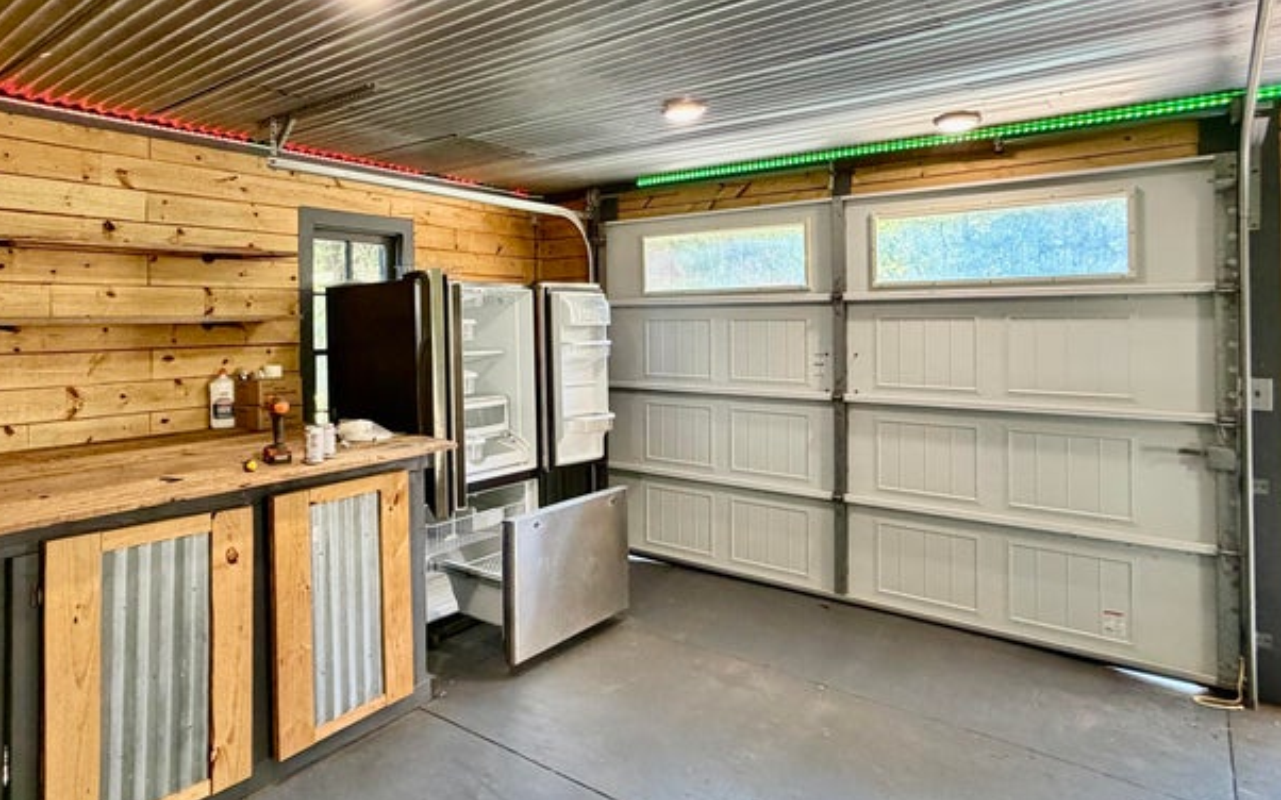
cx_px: 467
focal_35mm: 21
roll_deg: +0.4
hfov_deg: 80.5
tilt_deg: +0.1
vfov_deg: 57.0
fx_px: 733
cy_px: 336
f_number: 2.2
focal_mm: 2.22
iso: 320
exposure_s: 1/60
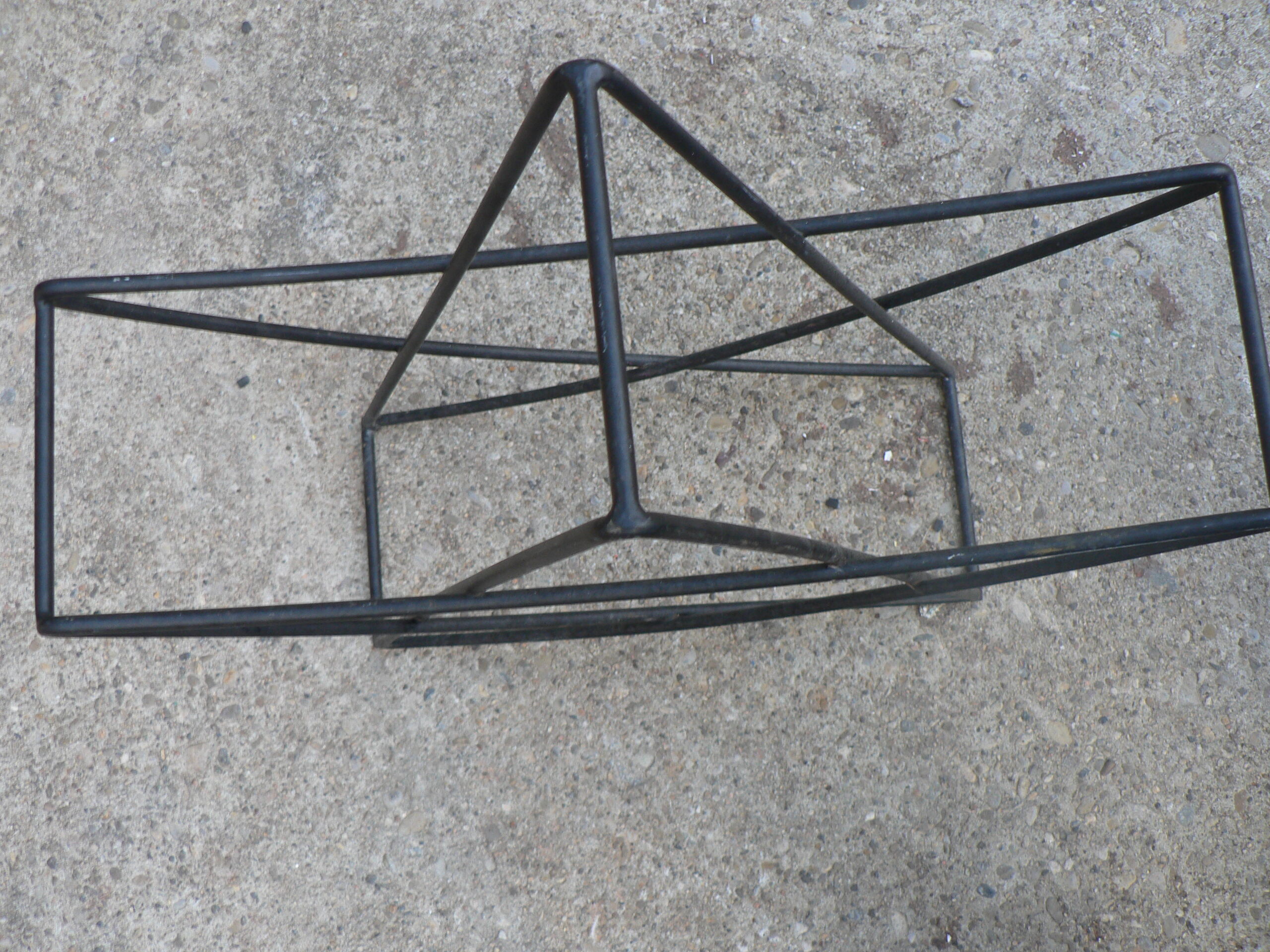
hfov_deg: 51.4
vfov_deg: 39.7
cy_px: 476
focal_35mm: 36
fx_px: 1321
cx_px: 635
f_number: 2.8
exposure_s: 1/30
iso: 80
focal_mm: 6
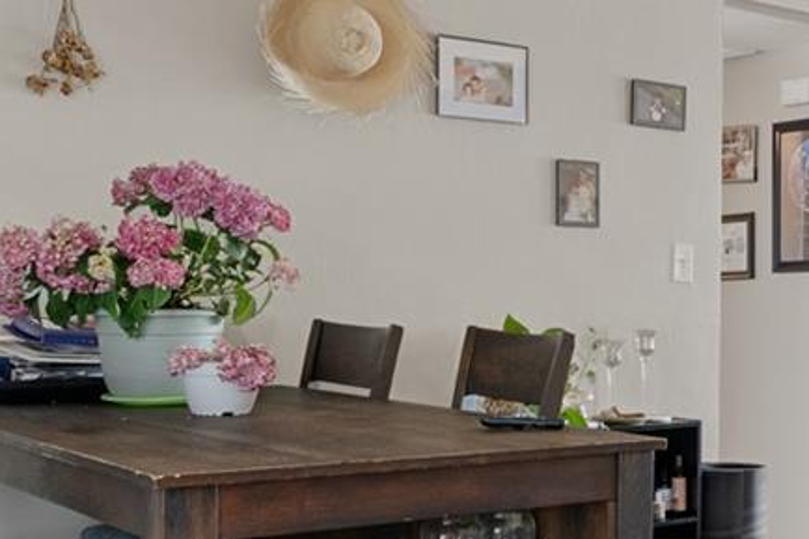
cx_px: 923
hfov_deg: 29.3
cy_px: 338
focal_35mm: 61
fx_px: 1367
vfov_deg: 22.2
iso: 250
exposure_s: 1.6
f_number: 8
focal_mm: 11
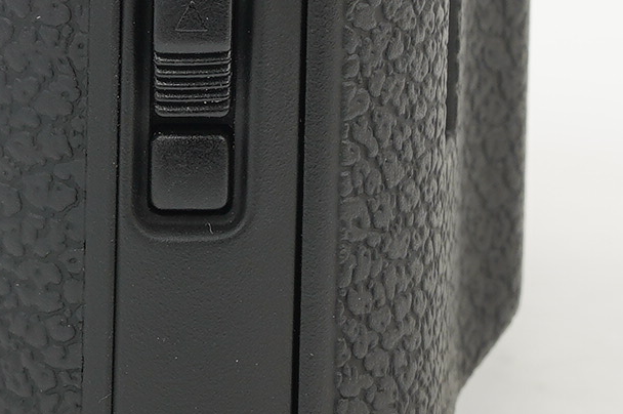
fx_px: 7693
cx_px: 121
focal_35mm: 445
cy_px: -205
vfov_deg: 3.1
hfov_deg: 4.6
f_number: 14
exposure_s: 1/1.25
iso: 200
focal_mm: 90
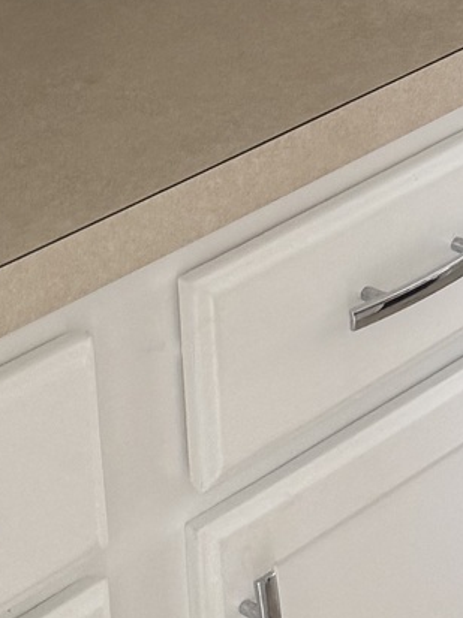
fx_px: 2393
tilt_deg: -17.1
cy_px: -320
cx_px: 936
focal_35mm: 134
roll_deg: -1.5
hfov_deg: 10.2
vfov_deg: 13.8
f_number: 1.78
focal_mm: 6.76
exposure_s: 1/127
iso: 160
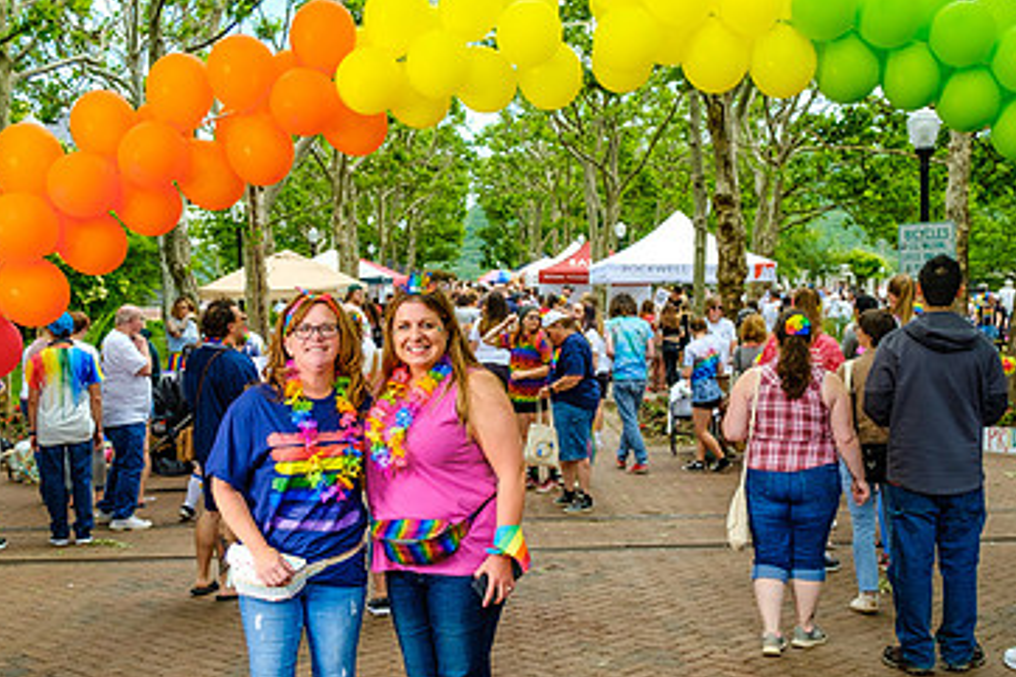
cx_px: 515
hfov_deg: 42.8
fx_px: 1298
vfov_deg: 29.2
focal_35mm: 46
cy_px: 393
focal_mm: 17.6
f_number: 2.8
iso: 400
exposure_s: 1/1250
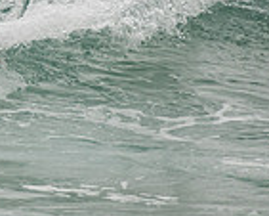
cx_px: -191
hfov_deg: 1.0
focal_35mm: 1933
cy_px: -95
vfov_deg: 0.8
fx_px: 15400
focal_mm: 500
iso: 280
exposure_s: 1/2000
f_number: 5.6
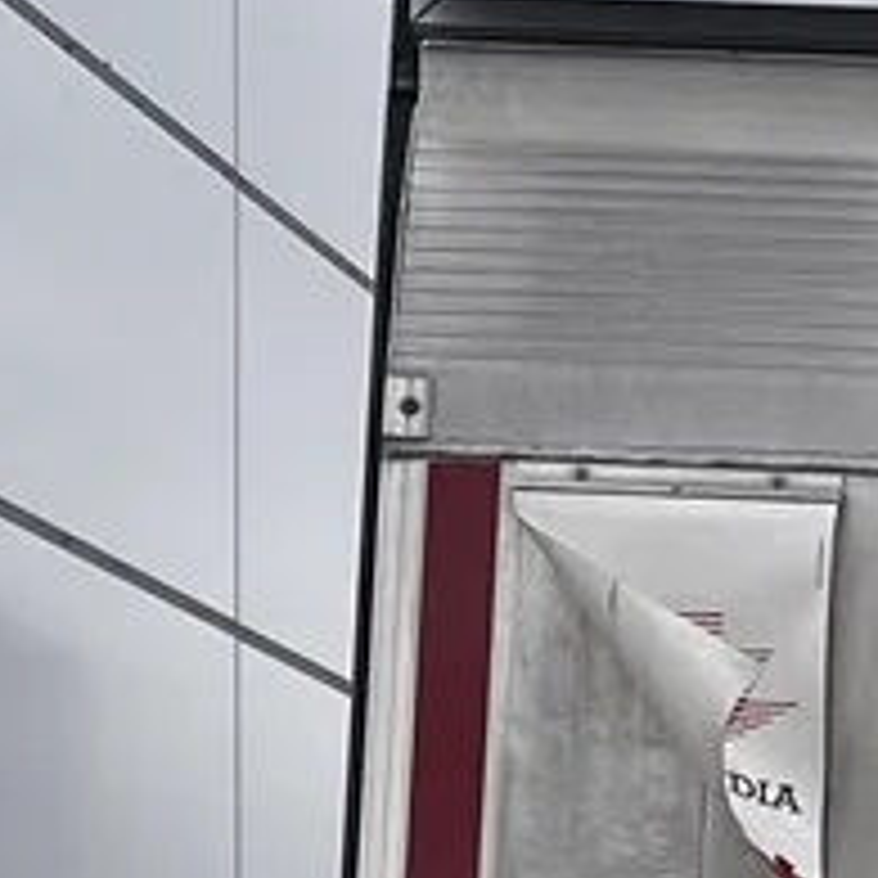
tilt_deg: +2.1
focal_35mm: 189
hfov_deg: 8.8
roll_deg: -0.5
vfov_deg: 9.0
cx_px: 1711
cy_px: 1310
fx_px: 5424
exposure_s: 1/777
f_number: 1.6
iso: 50
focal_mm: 5.1
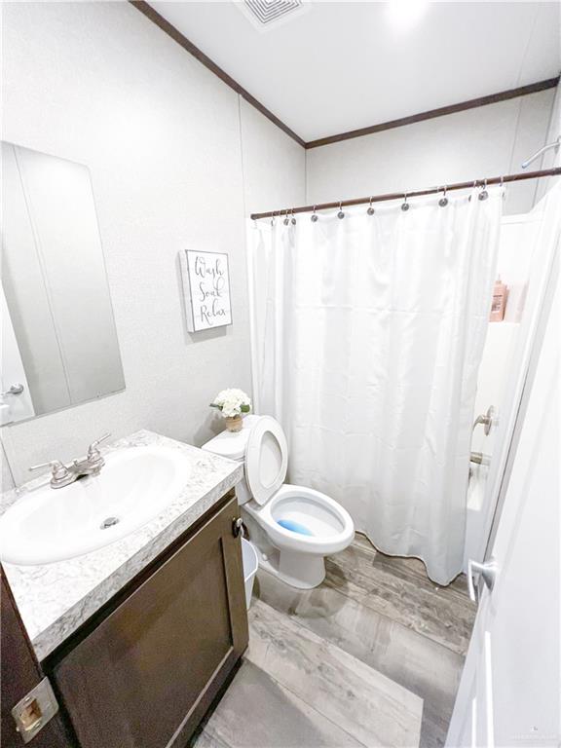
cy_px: 374
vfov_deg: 106.2
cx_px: 280
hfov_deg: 89.9
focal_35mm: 13
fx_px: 281
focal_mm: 1.57
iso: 320
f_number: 1.8
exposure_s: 1/60
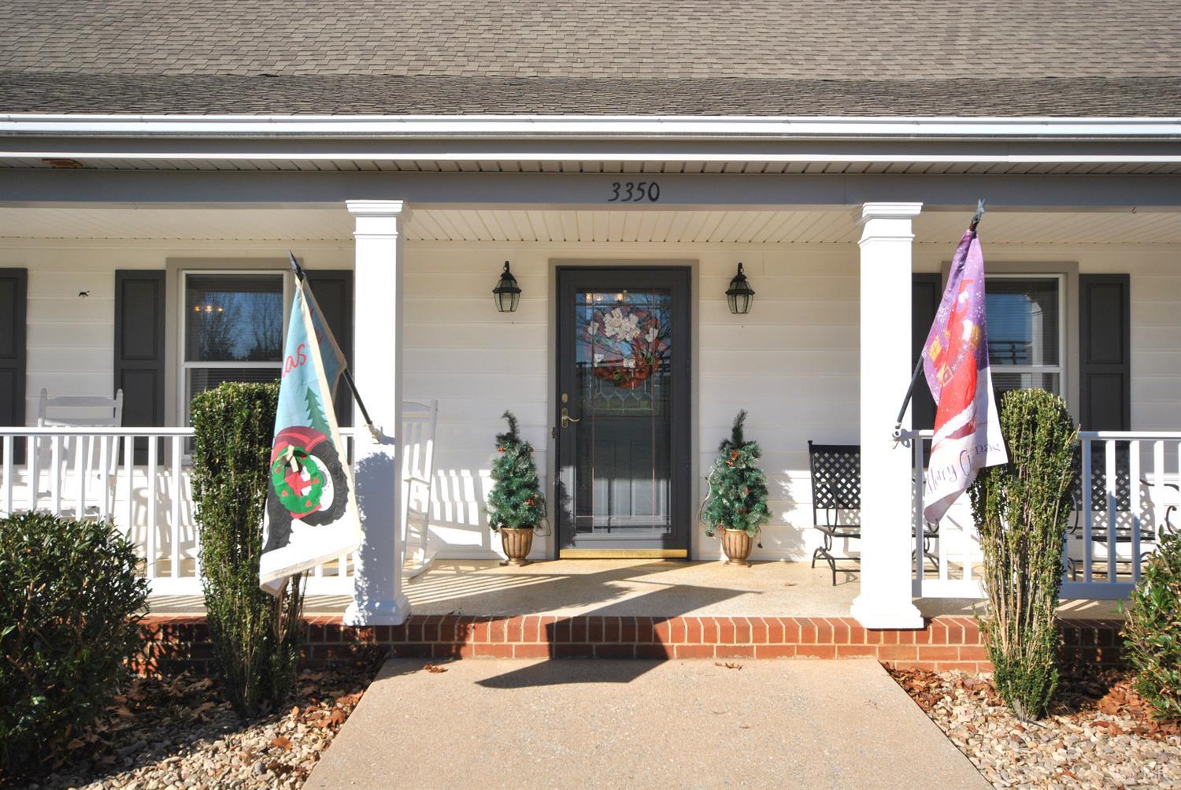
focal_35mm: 30
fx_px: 985
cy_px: 395
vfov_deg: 43.7
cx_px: 590
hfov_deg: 61.9
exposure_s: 1/320
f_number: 9
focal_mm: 20
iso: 100
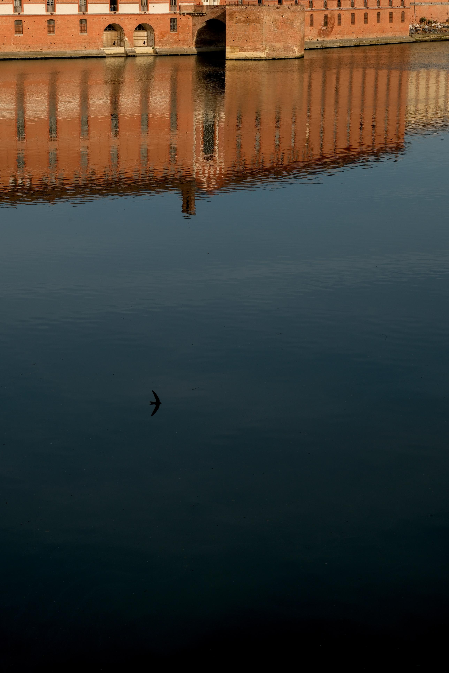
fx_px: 1403
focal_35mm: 75
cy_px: 336
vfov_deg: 27.0
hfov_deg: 18.2
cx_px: 224
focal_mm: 50
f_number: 4.8
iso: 125
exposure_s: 1/1000
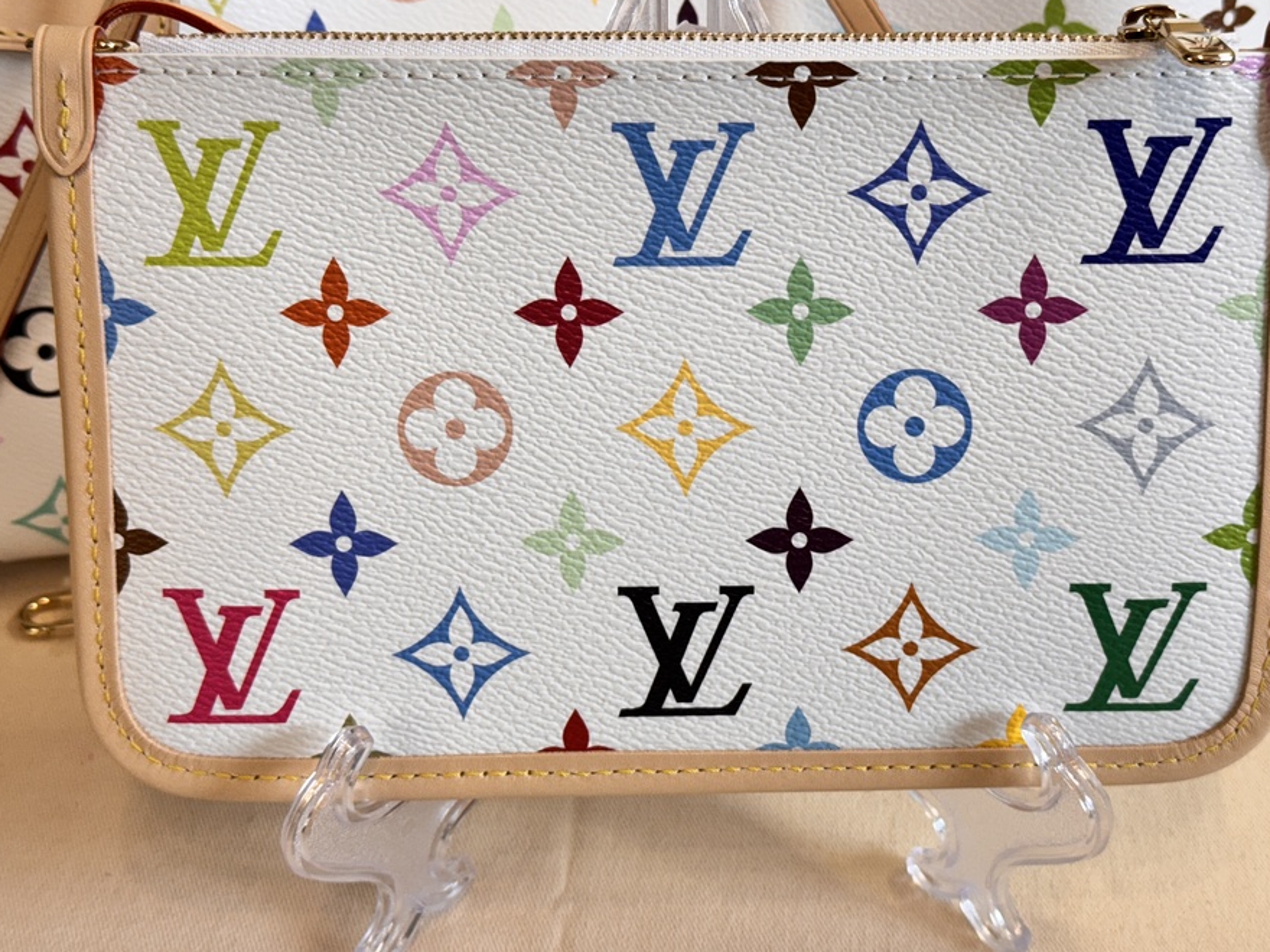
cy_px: 413
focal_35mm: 55
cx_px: 709
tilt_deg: -35.1
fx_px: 2018
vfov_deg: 26.5
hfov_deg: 34.9
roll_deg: -0.7
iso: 64
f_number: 1.78
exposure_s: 1/50
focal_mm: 6.76
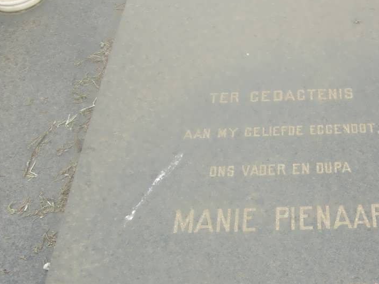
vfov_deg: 24.0
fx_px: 668
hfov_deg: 30.8
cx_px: 309
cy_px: 175
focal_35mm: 61
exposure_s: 1/90
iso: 64
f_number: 3.4
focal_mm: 7.5
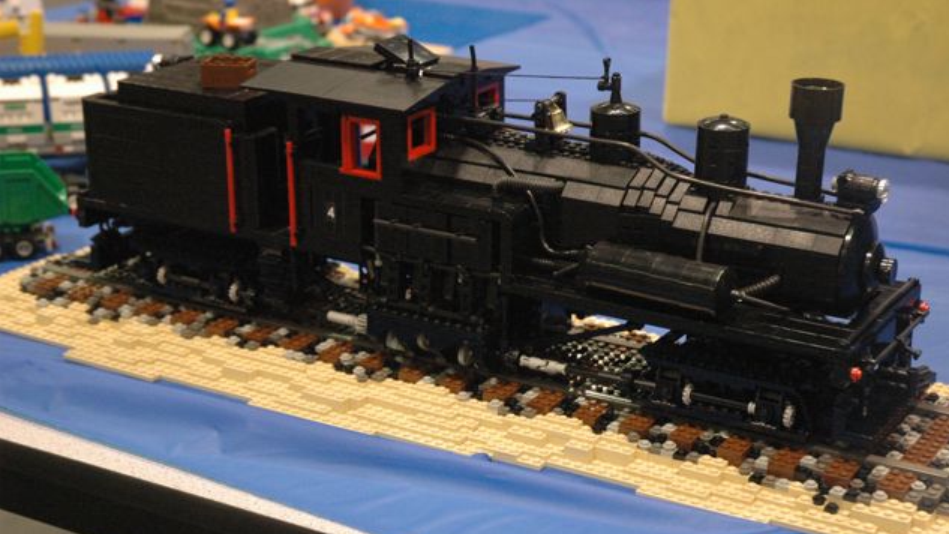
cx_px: 478
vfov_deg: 16.5
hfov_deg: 29.0
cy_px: 270
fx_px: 1837
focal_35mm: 73
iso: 1600
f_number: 4.5
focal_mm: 46
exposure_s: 1/40
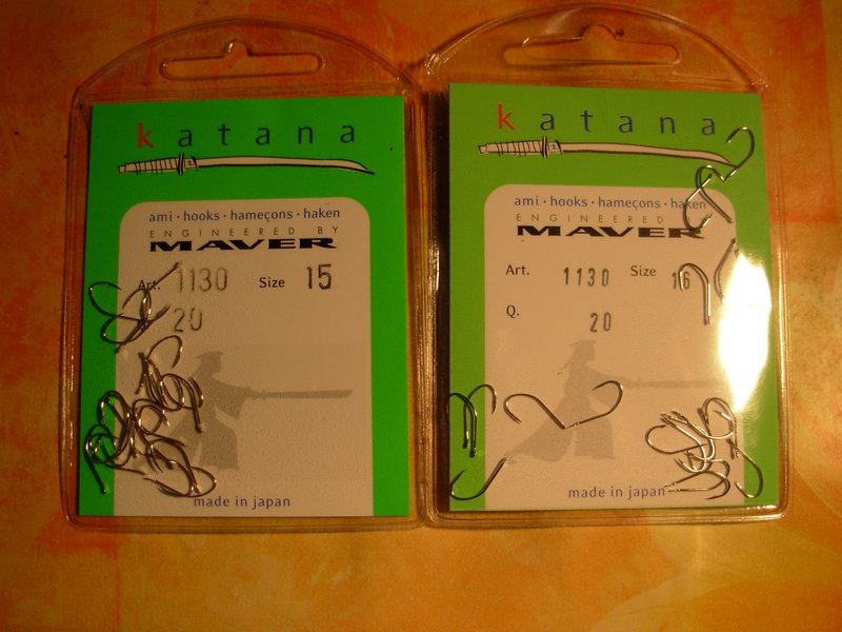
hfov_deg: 49.0
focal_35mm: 38
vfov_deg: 37.7
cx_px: 421
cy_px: 316
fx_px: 924
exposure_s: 1/93.2
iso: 50
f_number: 2.9
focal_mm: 6.3
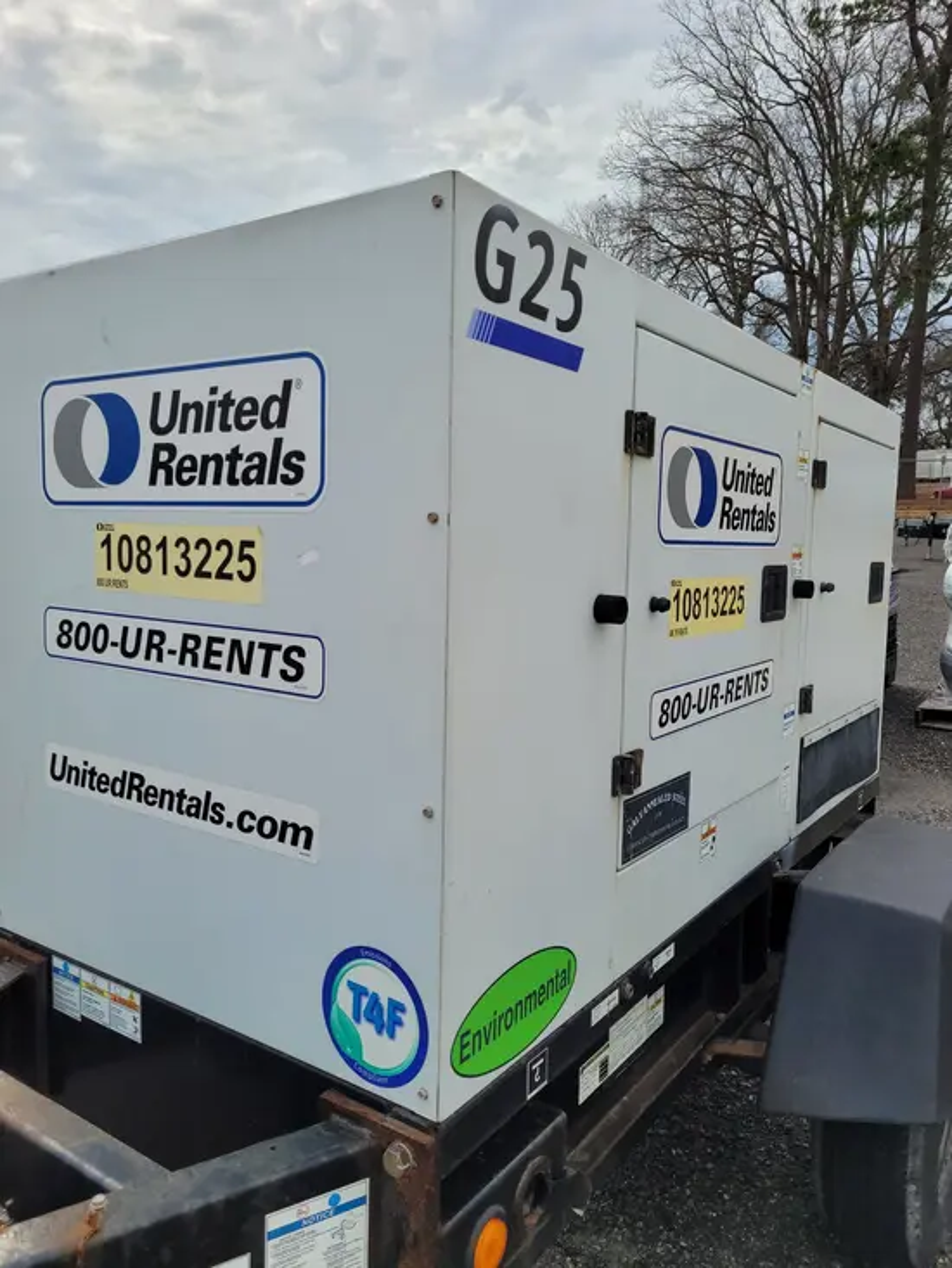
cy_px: 634
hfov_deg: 53.1
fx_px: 953
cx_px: 476
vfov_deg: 67.3
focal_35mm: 26
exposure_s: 1/1977
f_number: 1.8
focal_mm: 5.4
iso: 40
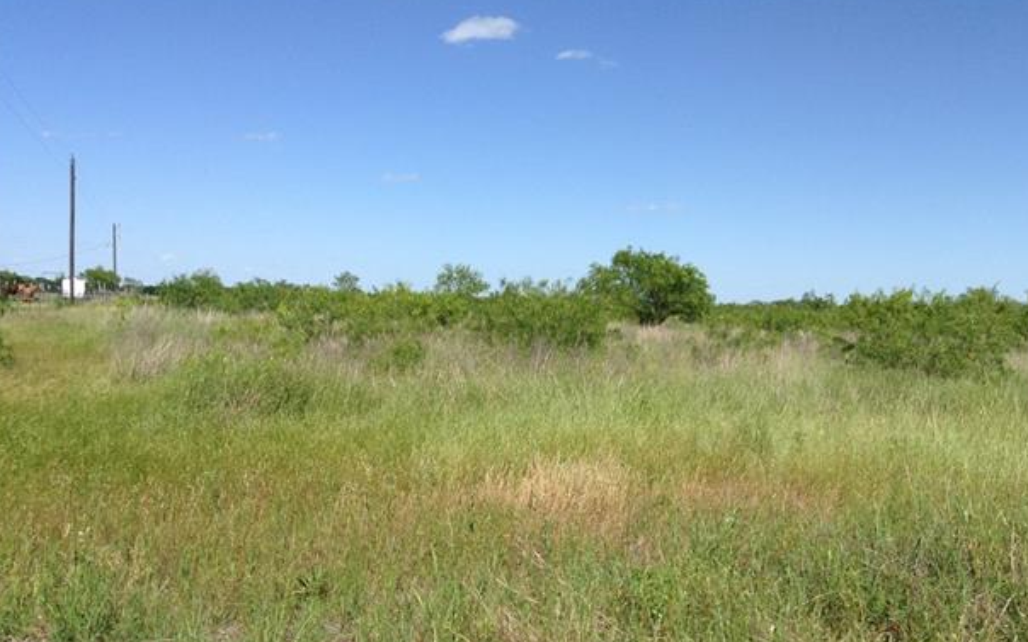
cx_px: 531
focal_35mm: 37
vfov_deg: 34.3
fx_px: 1036
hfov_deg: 52.8
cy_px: 384
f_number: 2.4
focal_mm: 3.3
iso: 25
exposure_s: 1/1412
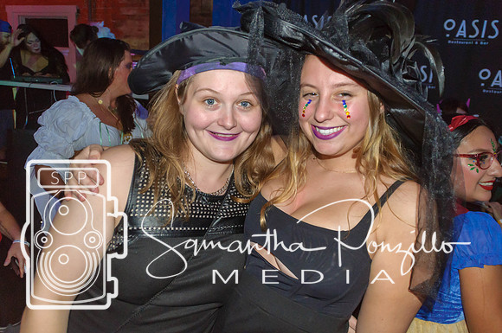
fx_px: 376
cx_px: 251
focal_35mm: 27
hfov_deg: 67.5
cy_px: 166
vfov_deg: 47.8
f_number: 3.5
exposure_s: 1/60
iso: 800
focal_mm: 18
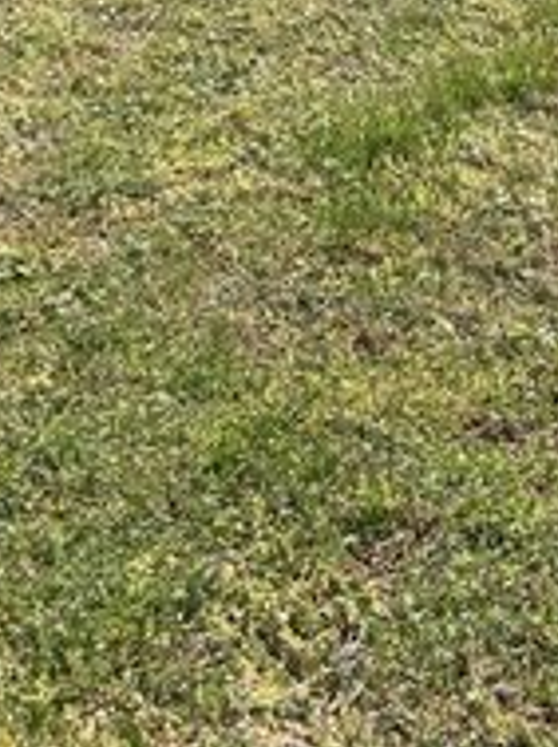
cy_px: -397
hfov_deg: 15.7
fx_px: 1984
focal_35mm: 92
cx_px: 546
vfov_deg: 18.7
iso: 50
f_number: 1.5
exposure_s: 1/3968
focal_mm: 5.7
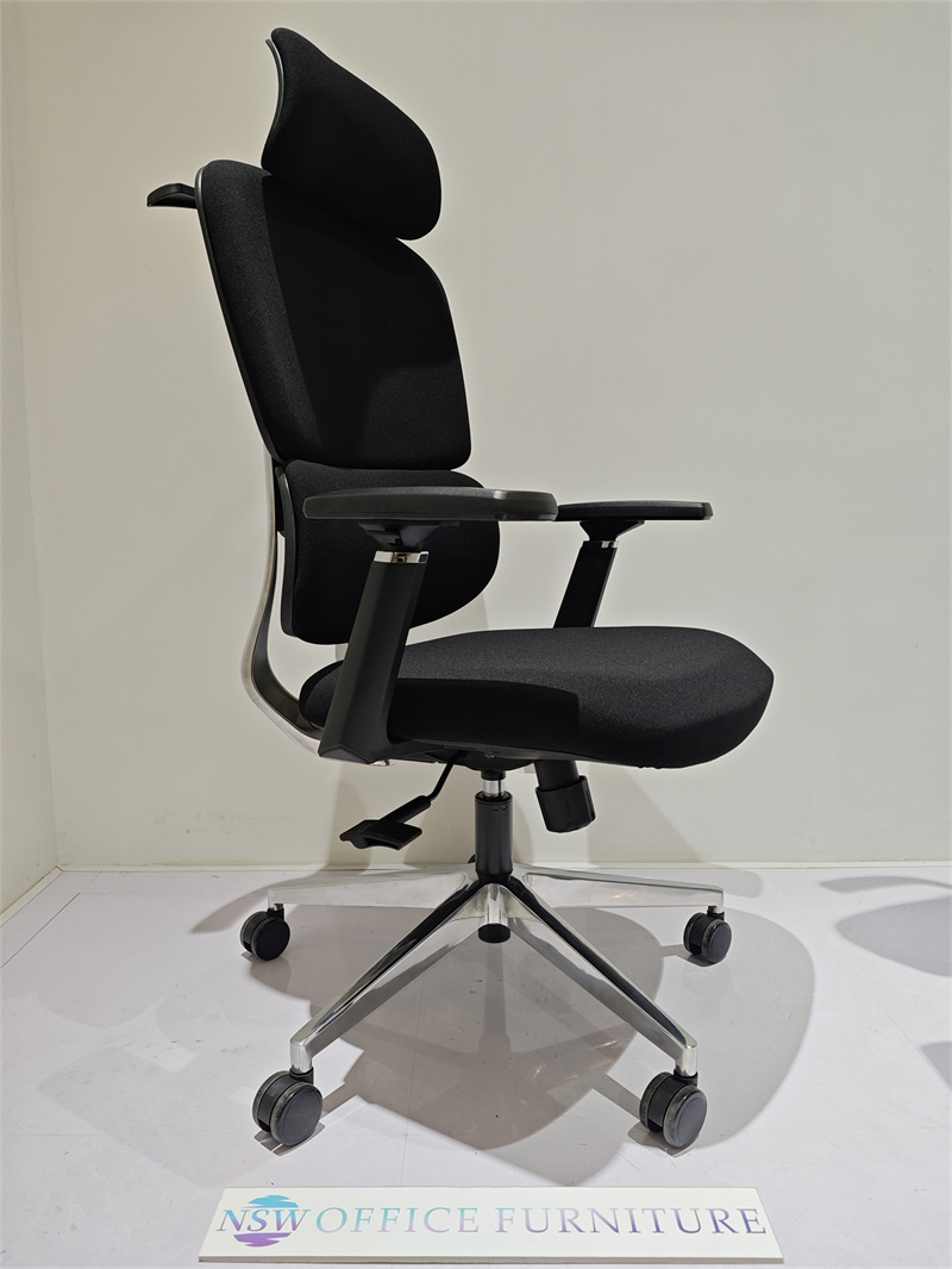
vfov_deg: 73.9
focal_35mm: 23
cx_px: 476
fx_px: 843
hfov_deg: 58.9
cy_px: 634
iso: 100
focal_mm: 6.55
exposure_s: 1/100
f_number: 1.6
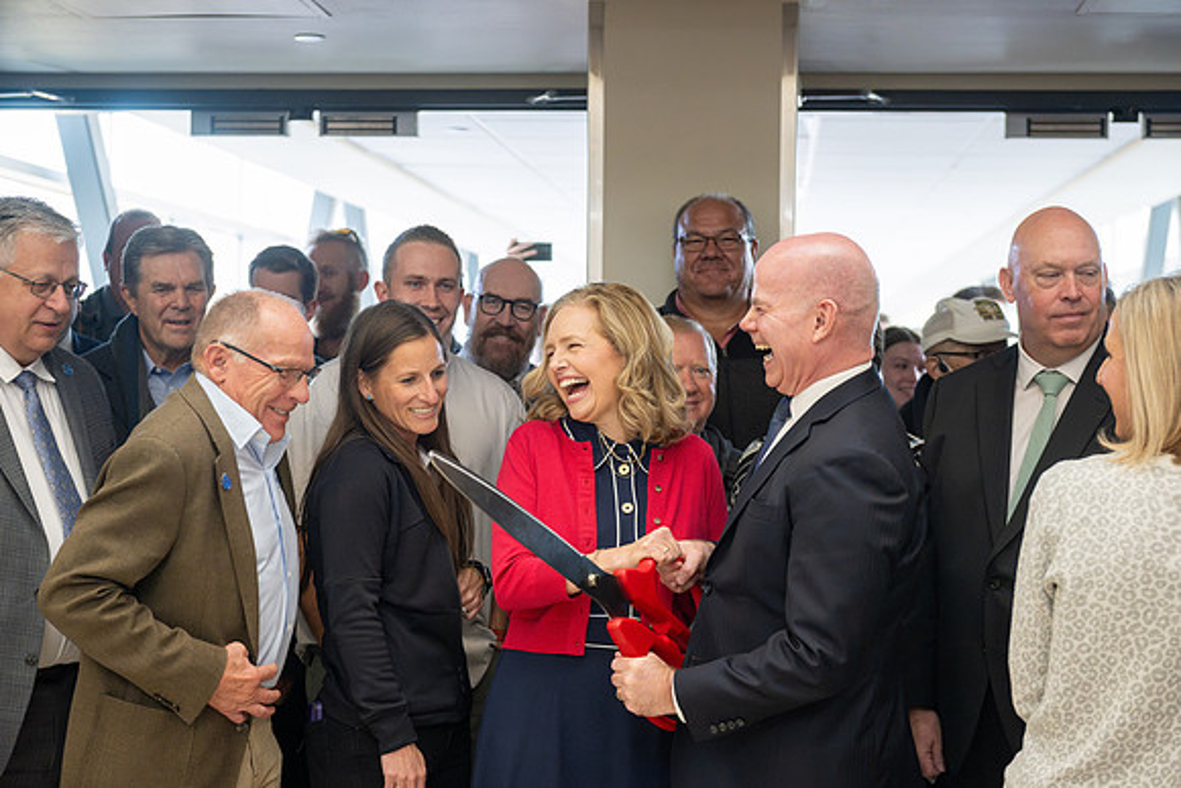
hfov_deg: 30.5
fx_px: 2166
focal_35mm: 66
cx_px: 590
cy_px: 394
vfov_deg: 20.6
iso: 4000
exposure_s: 1/320
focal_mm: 66
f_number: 4
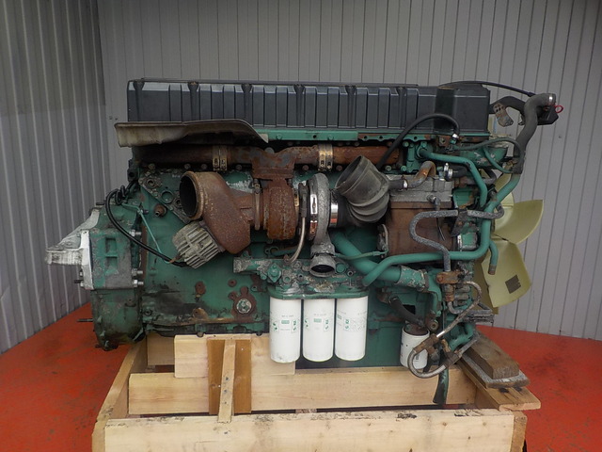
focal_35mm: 30
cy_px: 226
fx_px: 522
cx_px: 301
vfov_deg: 46.8
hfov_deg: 60.0
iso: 125
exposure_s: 1/160
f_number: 3.3
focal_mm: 4.1
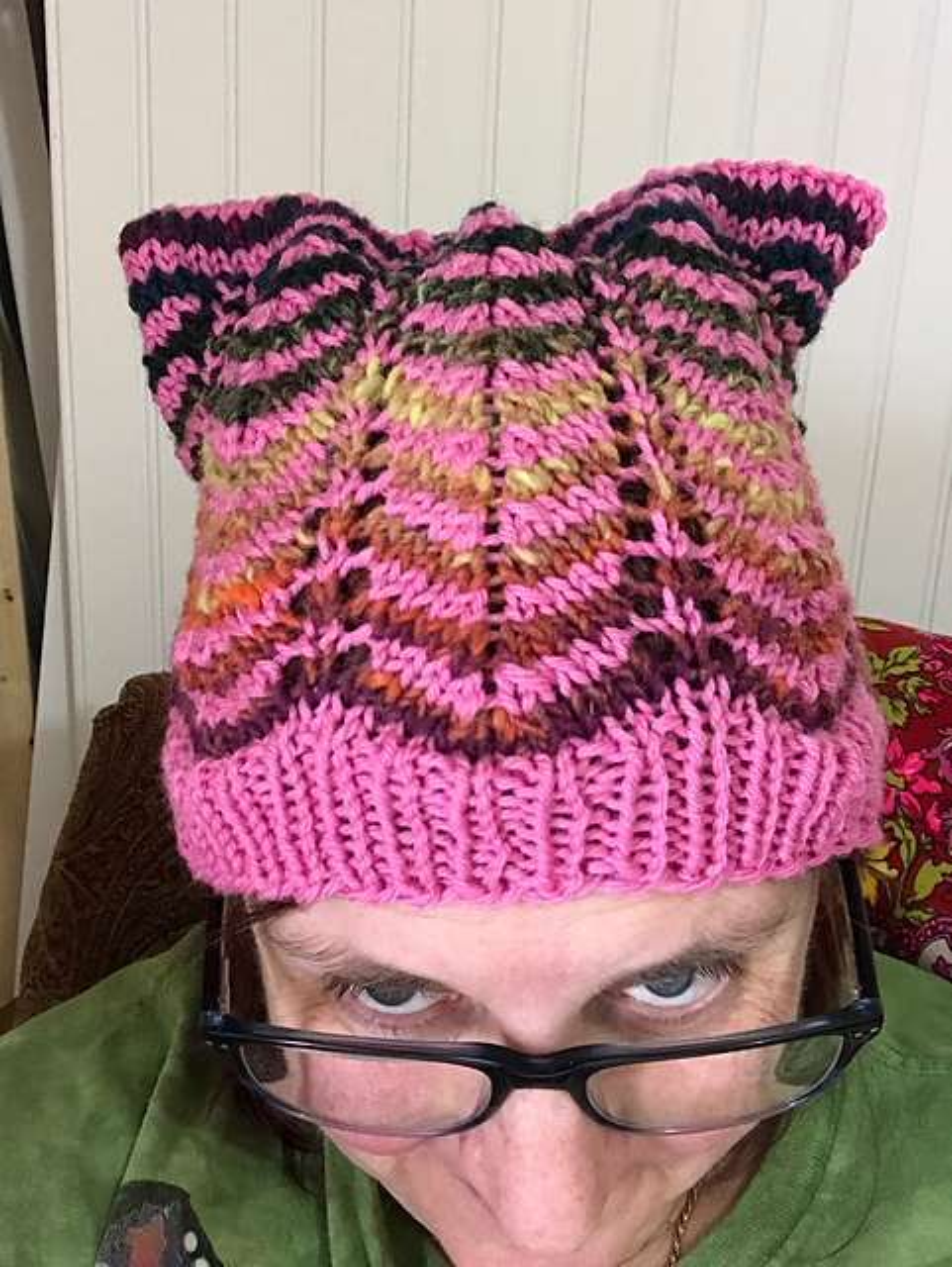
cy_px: 634
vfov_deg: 56.8
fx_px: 1172
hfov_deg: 44.2
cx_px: 476
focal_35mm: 32
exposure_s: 1/20
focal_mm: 2.87
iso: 200
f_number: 2.2
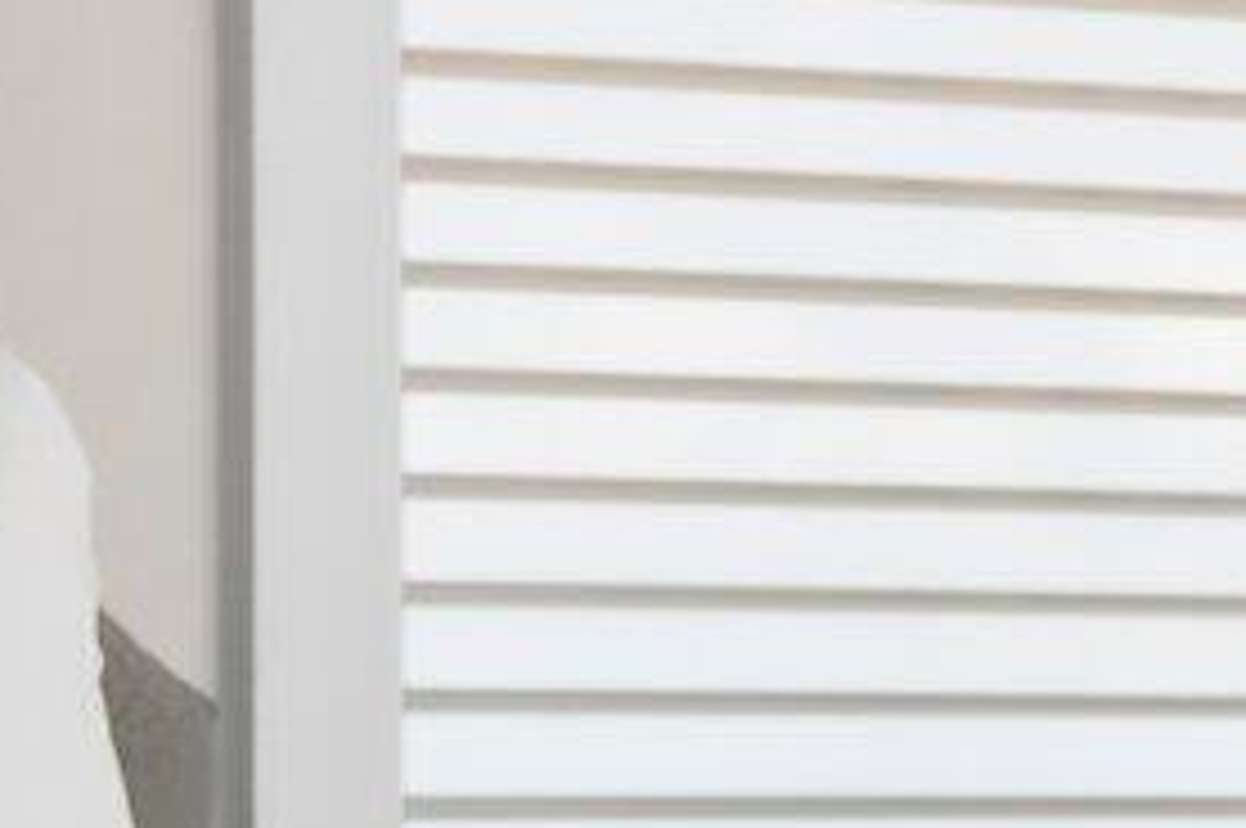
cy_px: 758
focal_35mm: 333
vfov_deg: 4.1
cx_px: 2236
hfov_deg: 6.1
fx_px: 11512
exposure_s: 1/400
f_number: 5
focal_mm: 30
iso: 400
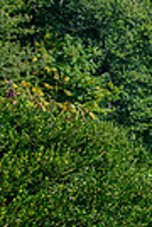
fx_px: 462
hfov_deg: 10.5
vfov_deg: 27.5
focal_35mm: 73
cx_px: 488
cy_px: 159
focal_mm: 17
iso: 100
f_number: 9
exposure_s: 1/100
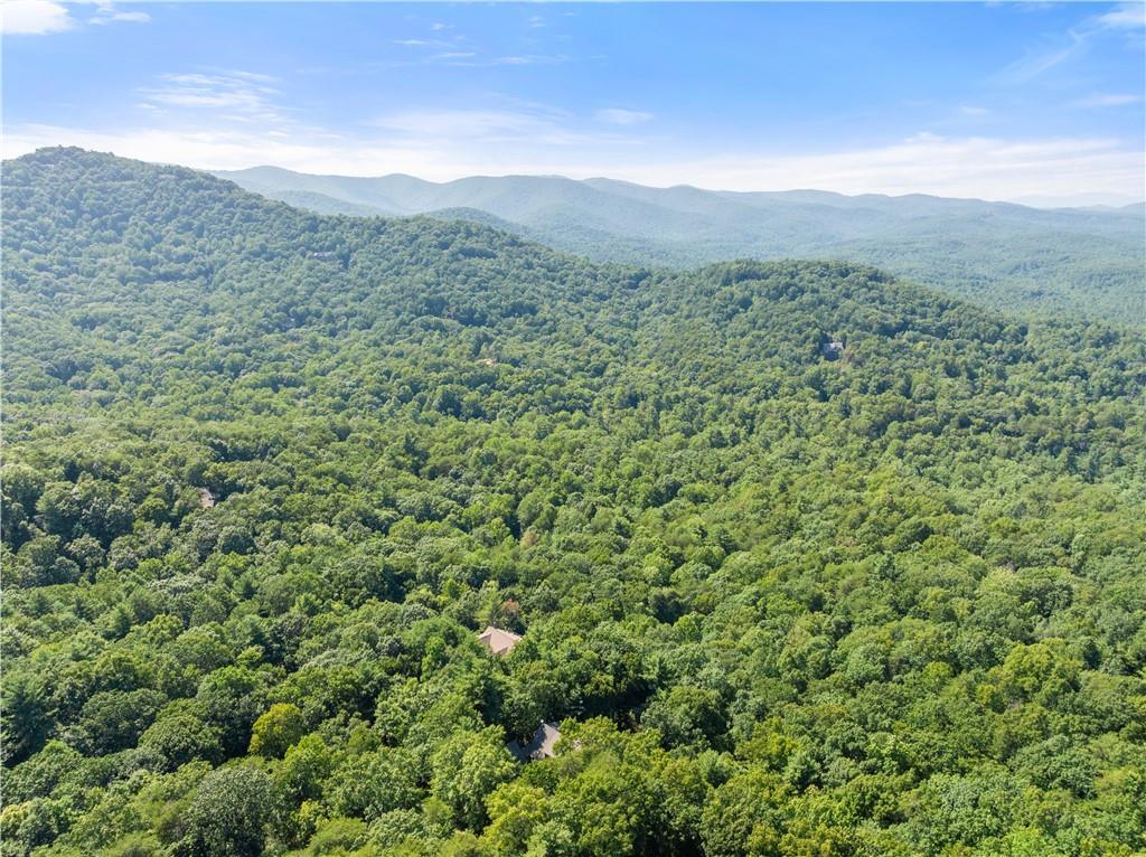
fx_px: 794
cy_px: 428
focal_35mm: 24
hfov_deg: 71.6
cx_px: 573
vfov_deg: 56.7
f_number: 2.8
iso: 180
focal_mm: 12.29
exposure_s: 1/80
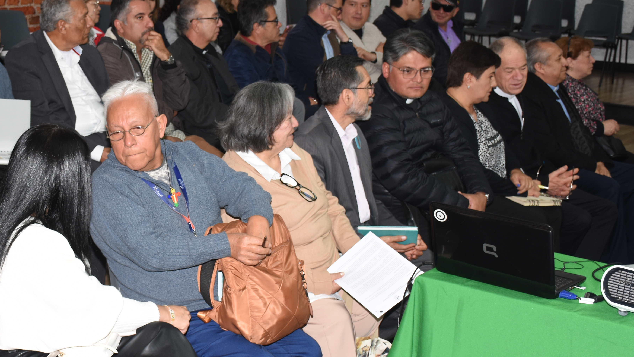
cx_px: 158
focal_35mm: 68
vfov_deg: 17.7
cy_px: 149
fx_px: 1143
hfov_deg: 30.5
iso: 250
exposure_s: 1/80
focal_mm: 26
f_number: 5.6
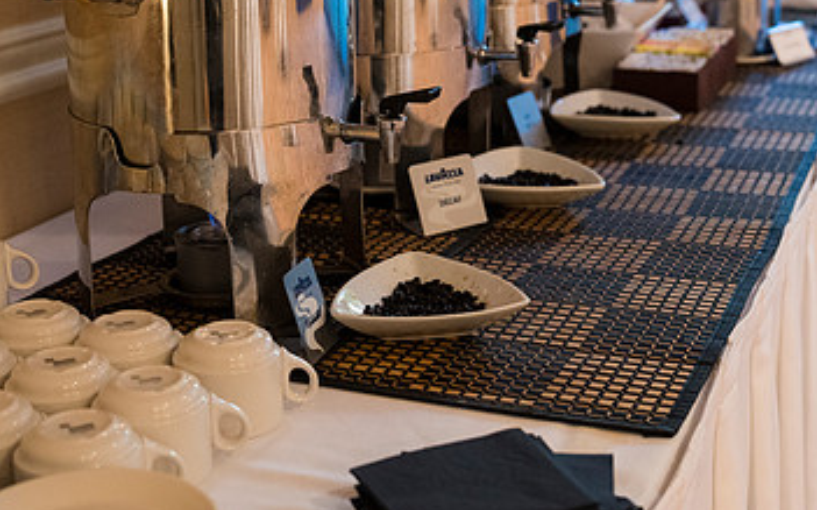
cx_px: 468
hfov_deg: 34.5
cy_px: 118
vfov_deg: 21.7
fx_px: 1313
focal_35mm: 59
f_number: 3.2
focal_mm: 35
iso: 2500
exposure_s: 1/160
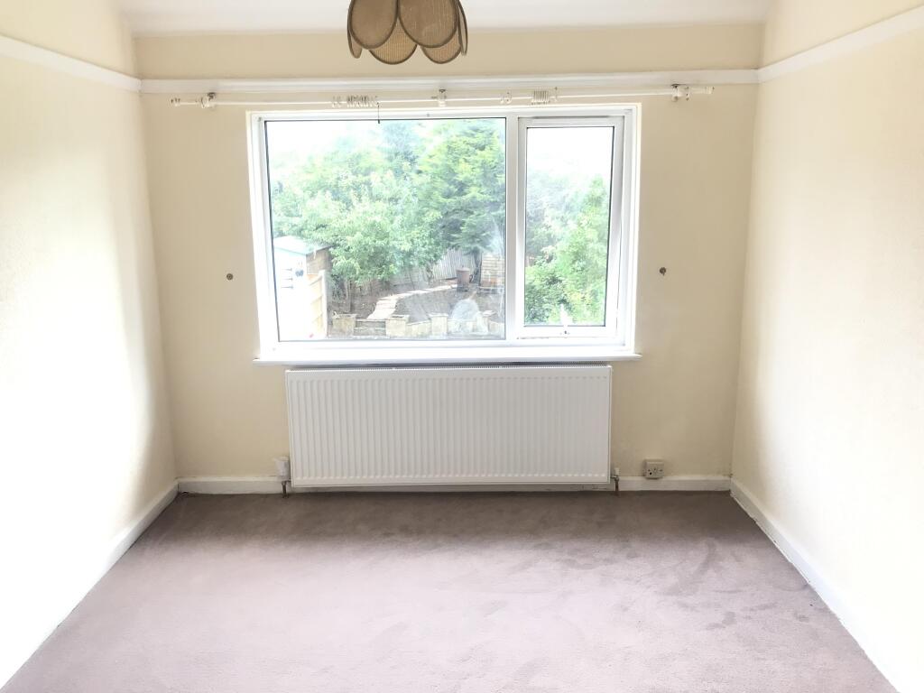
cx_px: 462
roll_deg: +0.7
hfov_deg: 63.4
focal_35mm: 28
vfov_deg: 49.7
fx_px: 747
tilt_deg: -11.4
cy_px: 346
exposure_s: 1/45
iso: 25
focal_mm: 3.99
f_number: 1.8
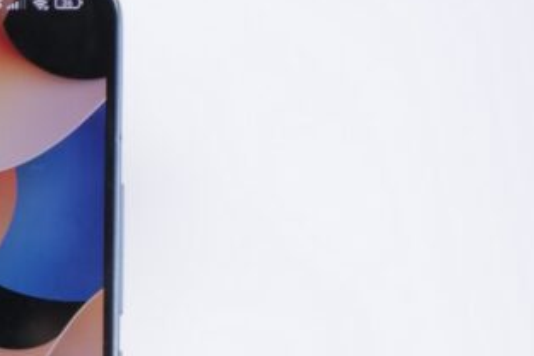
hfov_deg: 14.5
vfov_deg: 10.0
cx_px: -174
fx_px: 2003
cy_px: 406
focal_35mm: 135
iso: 200
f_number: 1.6
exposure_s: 1/80
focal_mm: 16
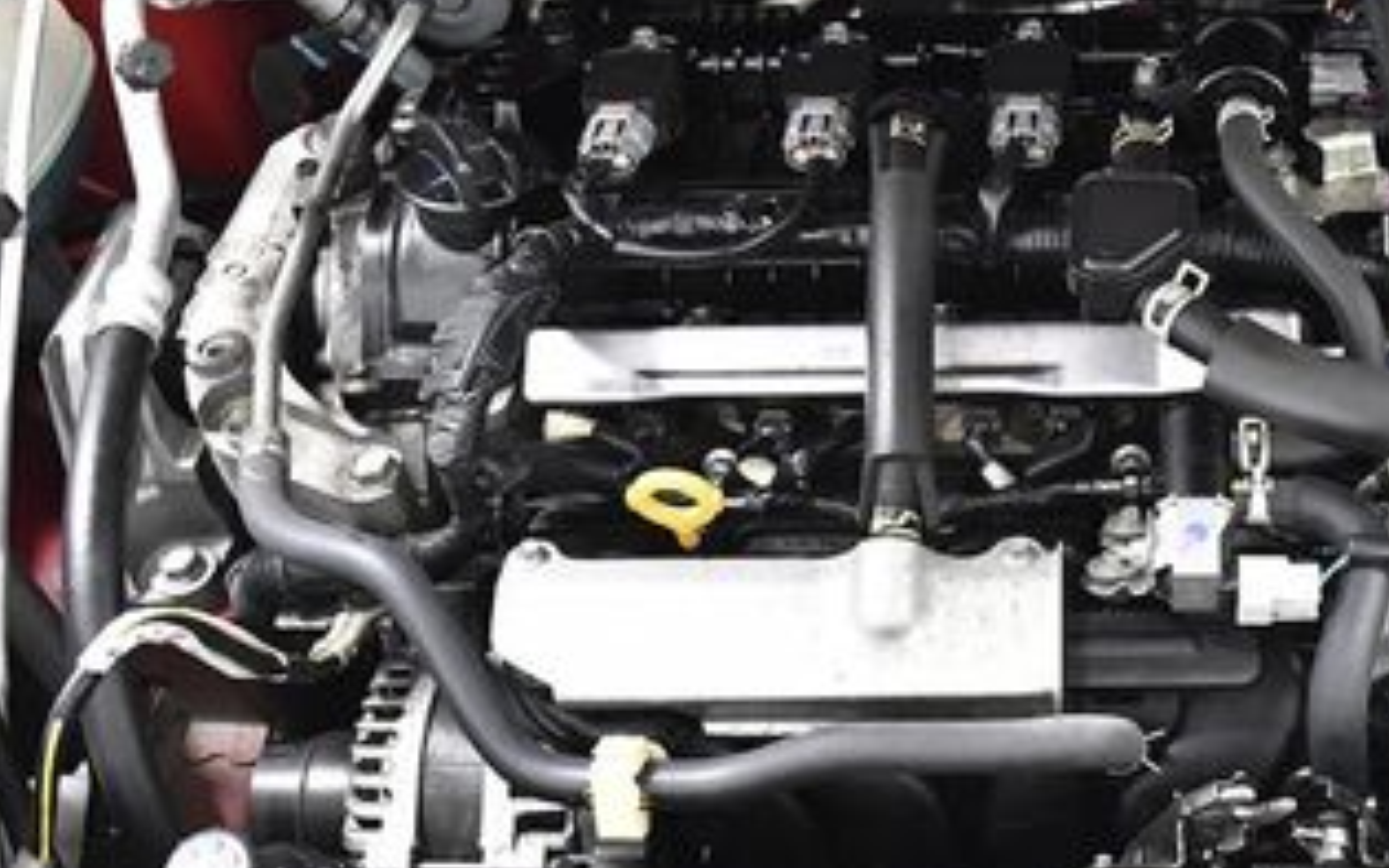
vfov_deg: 23.1
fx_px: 2120
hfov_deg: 34.8
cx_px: 1173
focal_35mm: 56
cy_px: 465
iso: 2500
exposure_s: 1/100
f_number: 3.5
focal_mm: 18
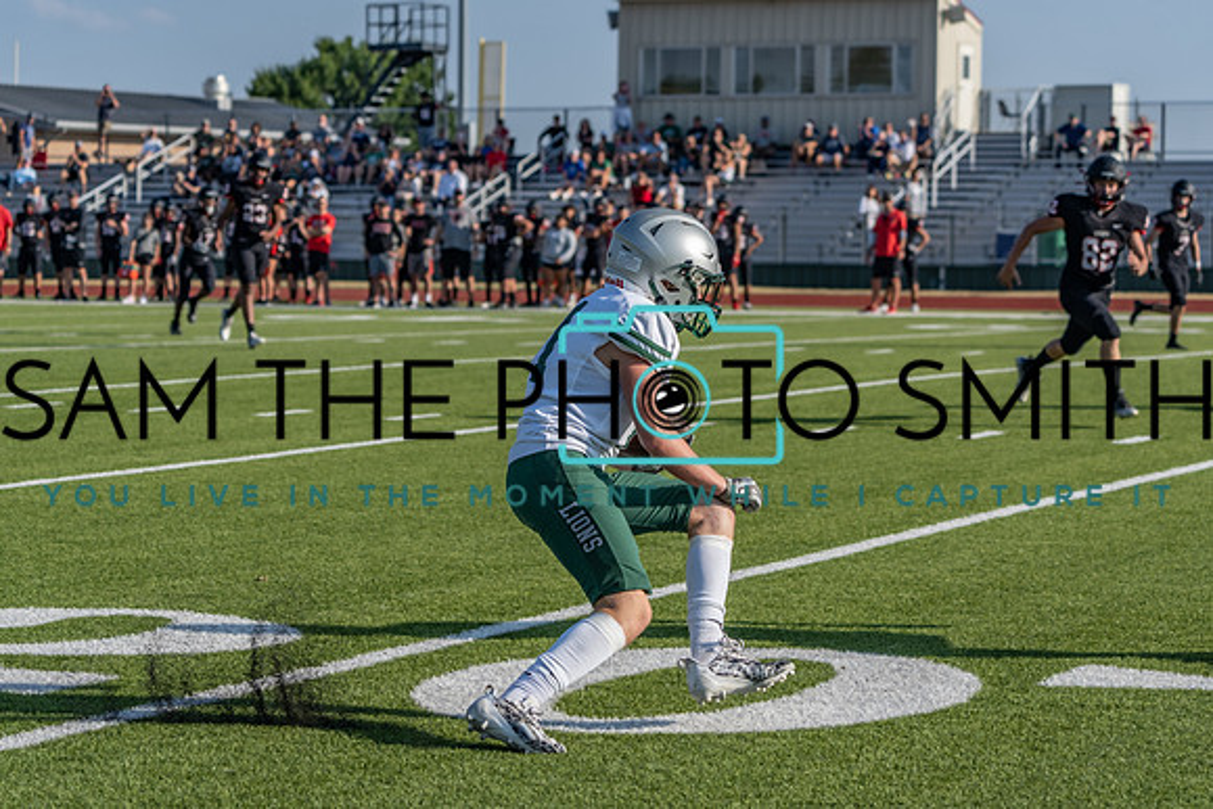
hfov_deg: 19.2
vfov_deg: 12.9
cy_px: 404
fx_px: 3588
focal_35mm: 106
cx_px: 606
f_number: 5.6
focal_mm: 100
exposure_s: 1/1250
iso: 160
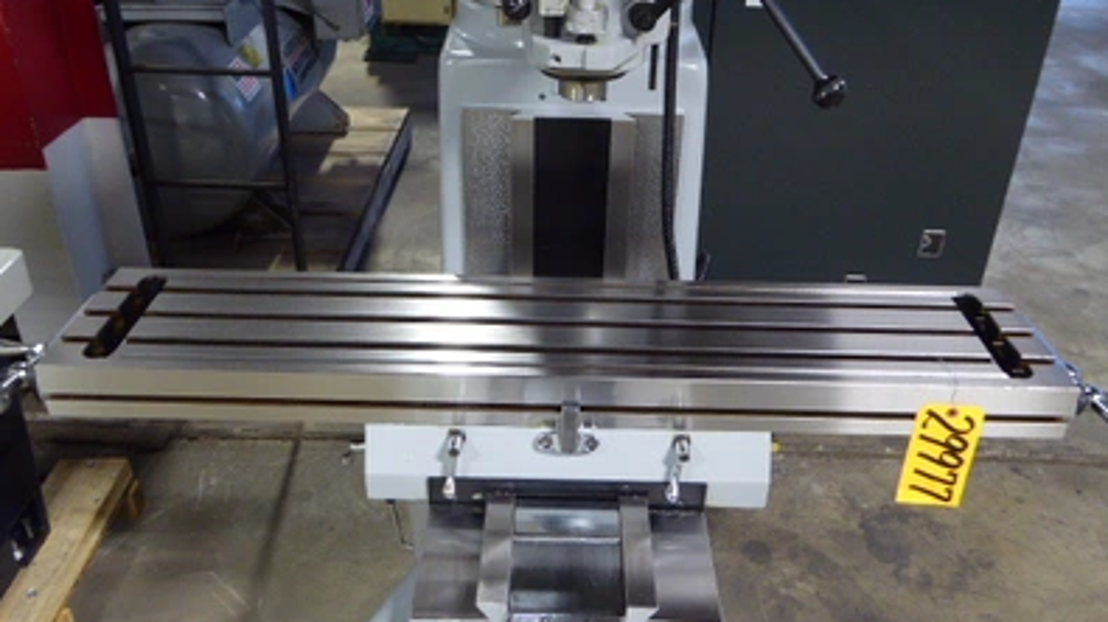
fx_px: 940
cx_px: 550
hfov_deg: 61.0
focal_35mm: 32
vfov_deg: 36.6
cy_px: 333
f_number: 3.5
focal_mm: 5
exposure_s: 1/8
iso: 400
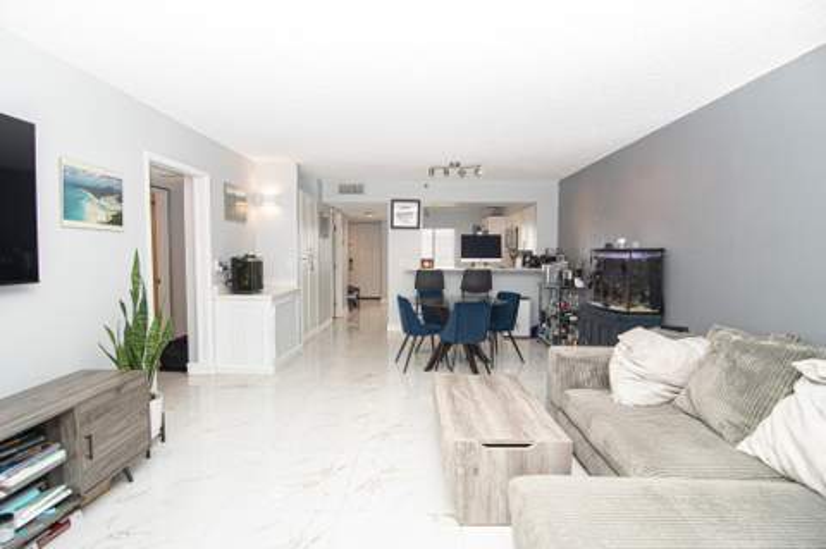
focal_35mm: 16
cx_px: 413
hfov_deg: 96.8
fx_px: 367
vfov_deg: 73.6
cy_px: 274
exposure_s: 1/60
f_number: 4.5
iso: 320
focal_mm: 11
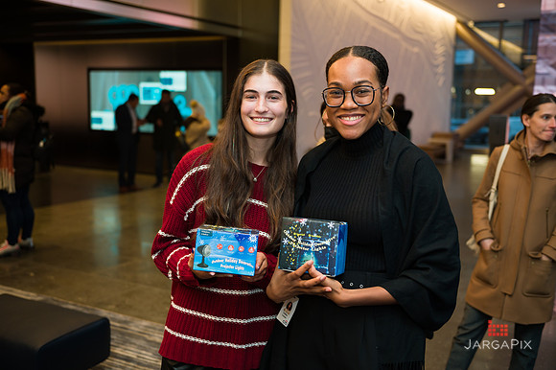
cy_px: 185
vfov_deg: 33.4
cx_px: 278
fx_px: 617
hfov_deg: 48.5
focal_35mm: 40
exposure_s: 1/200
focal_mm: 40
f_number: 3.2
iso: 400
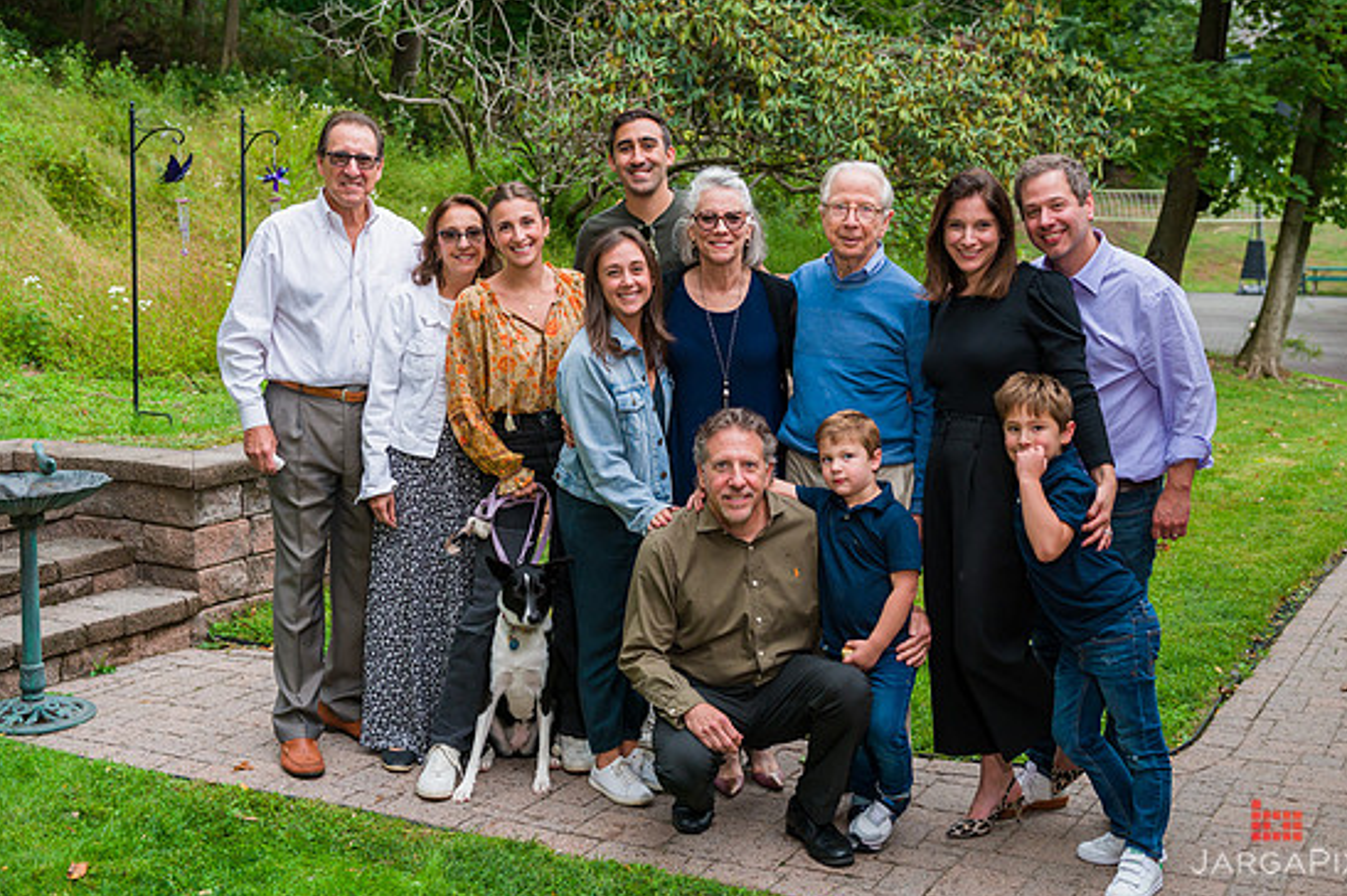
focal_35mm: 47
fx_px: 1757
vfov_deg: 28.6
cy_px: 427
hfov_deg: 41.9
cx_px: 694
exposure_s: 1/500
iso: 400
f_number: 5
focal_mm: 42
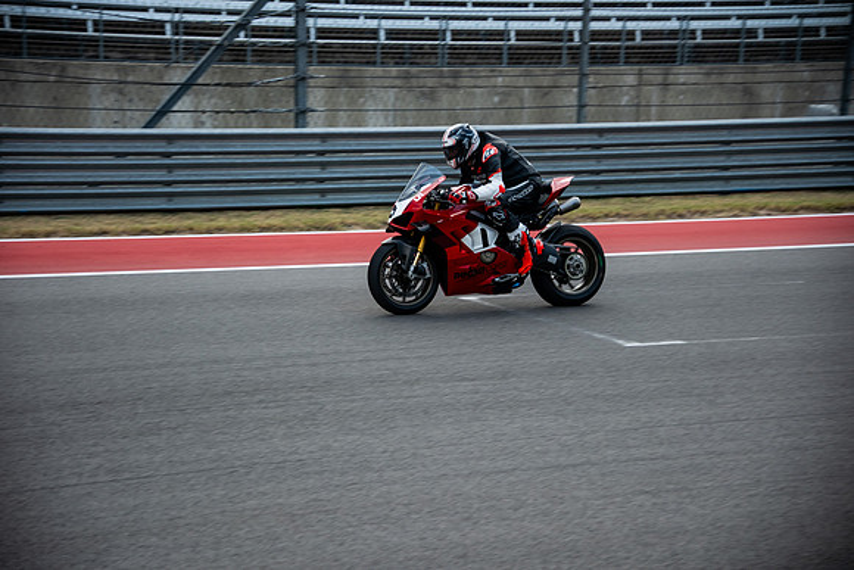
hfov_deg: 24.5
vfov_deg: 16.5
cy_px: 285
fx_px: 1969
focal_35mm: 83
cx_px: 427
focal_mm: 55
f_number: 2.8
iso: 250
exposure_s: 1/1250
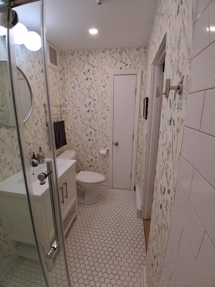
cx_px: 108
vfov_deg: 91.0
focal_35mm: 17
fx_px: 141
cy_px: 144
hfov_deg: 74.7
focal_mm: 1.4
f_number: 2.2
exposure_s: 1/120
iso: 80
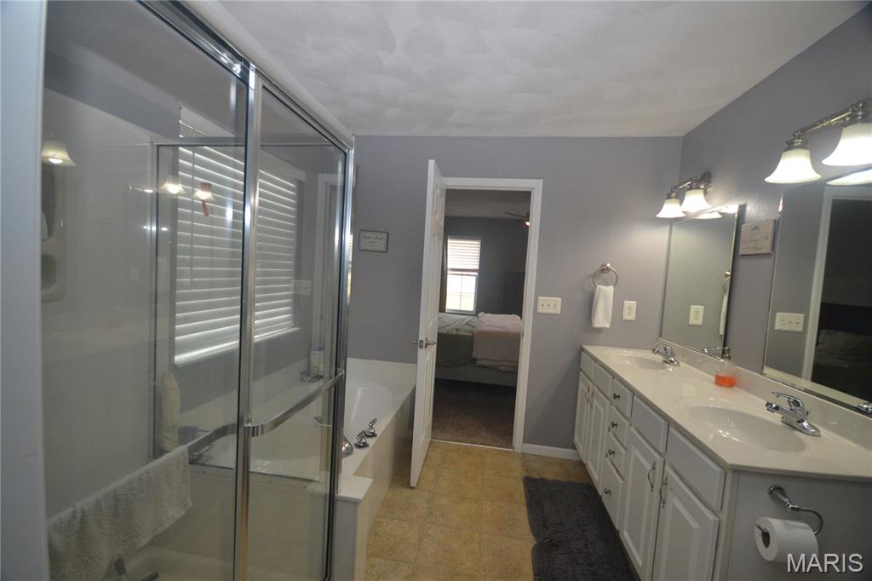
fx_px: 363
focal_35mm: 15
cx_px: 436
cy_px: 290
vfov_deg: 77.3
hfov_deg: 100.4
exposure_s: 1/60
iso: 720
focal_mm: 10
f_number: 4
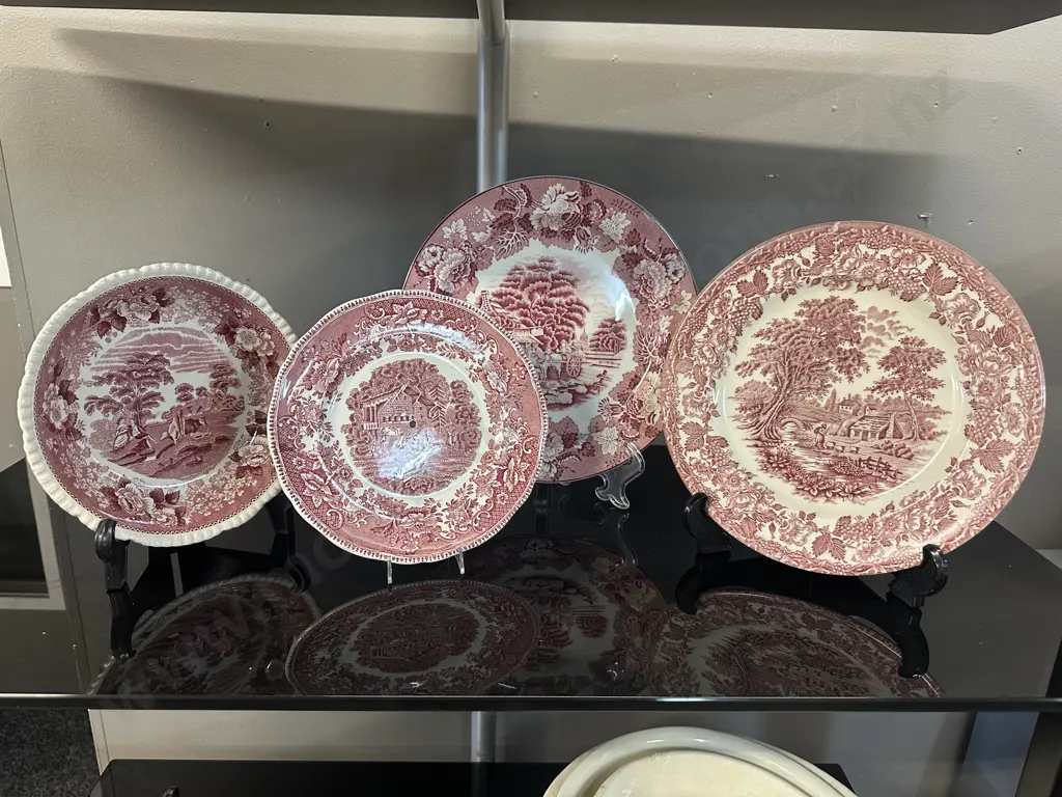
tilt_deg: -18.2
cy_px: 398
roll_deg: -2.1
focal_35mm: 24
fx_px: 736
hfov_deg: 71.6
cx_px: 531
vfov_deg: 56.8
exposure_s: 1/50
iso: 200
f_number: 1.78
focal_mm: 6.86
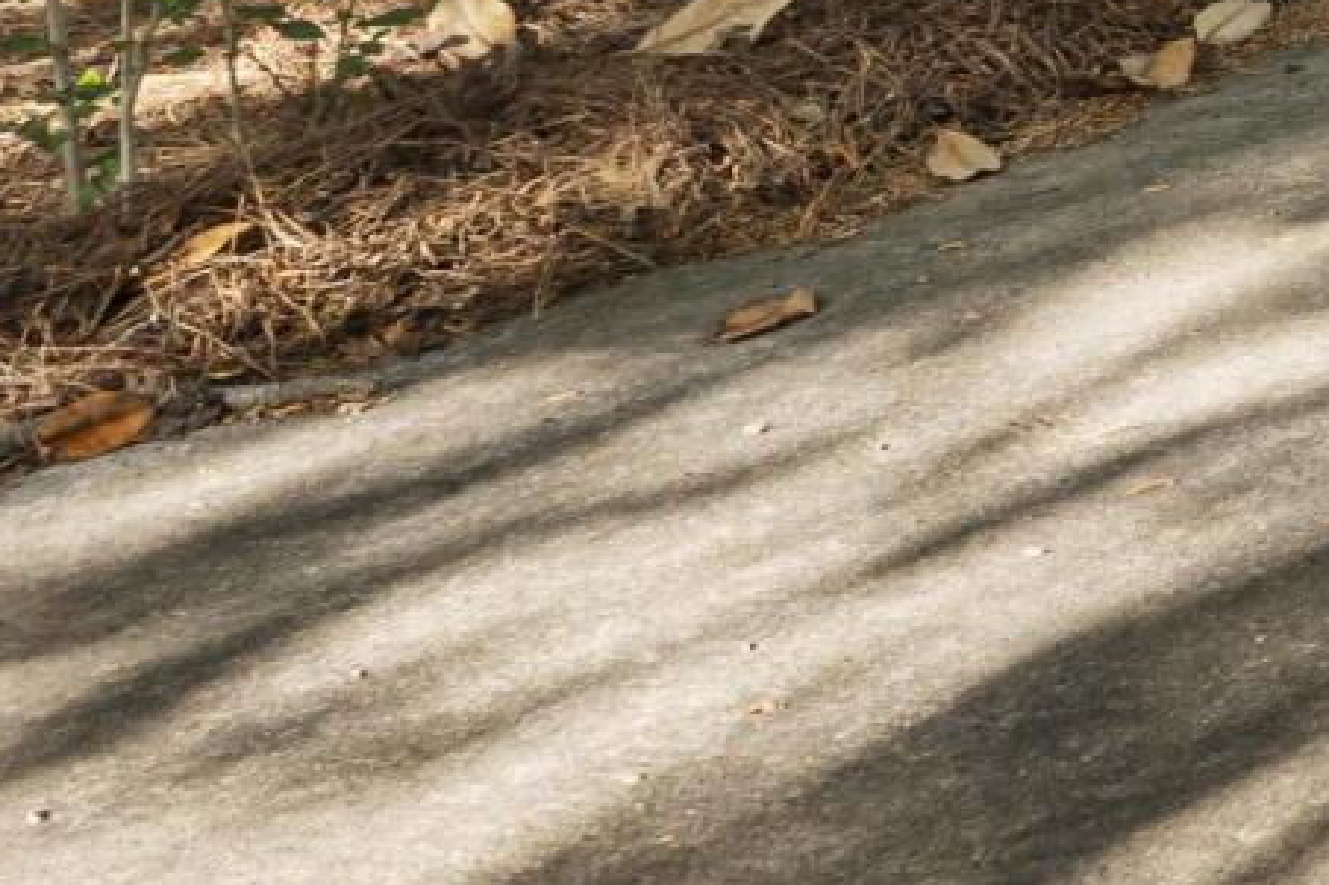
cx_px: 3961
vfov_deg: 12.9
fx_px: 3432
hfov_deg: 11.6
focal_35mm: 93
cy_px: -867
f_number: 8
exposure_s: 1/50
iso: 100
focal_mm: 14
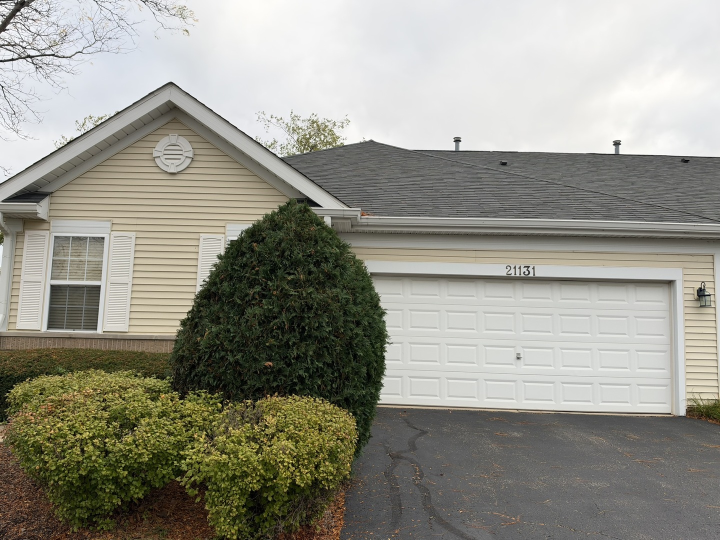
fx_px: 562
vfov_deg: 51.4
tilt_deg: +10.4
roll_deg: -3.7
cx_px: 360
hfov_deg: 65.3
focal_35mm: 27
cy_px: 270
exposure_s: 1/895
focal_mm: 6.93
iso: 64
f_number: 1.8
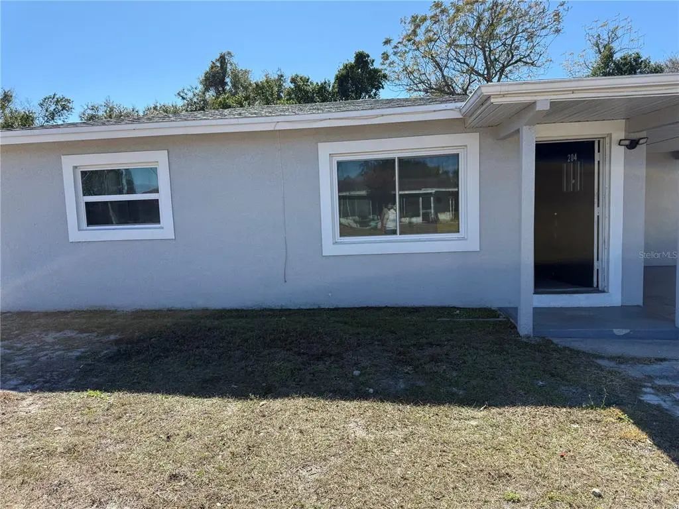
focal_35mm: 24
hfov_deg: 71.6
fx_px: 471
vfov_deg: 56.8
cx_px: 340
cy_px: 254
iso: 80
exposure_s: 1/2801
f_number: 1.78
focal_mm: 6.76
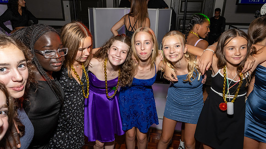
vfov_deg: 44.1
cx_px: 133
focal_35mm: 26
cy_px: 78
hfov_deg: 71.5
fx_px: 185
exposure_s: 1/250
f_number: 7.1
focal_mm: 17
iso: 1000
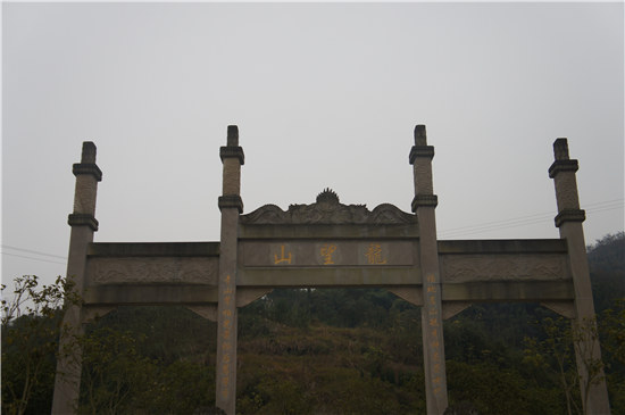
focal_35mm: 42
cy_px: 208
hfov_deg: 46.5
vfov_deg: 31.8
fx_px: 728
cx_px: 312
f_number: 4
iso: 200
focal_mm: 28
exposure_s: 1/160
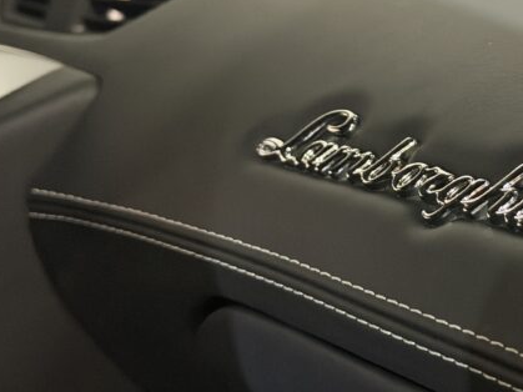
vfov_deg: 16.7
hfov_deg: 22.0
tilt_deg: -7.0
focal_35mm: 88
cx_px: 423
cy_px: 92
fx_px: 1329
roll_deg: -1.4
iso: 800
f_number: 1.78
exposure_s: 1/25
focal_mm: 6.76
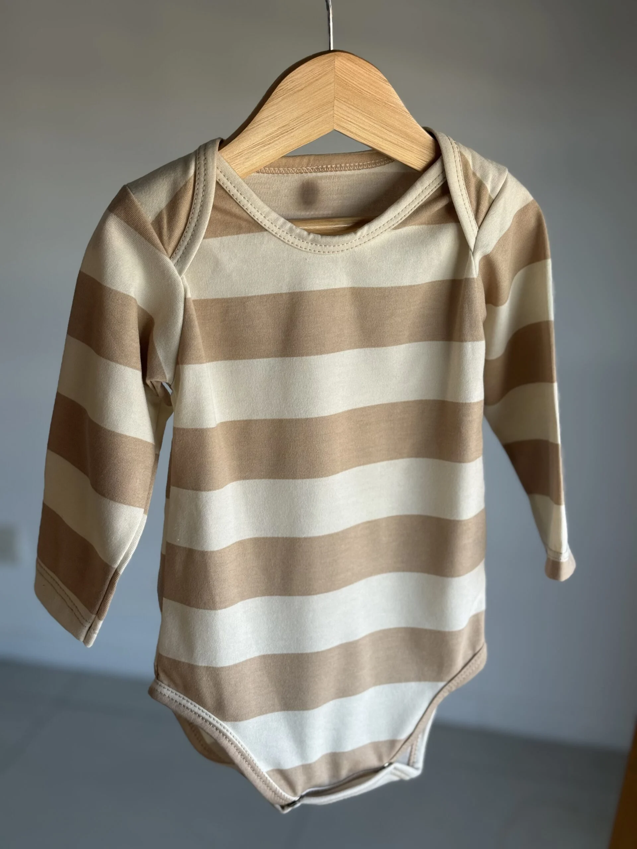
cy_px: 424
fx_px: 1178
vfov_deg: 39.7
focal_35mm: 48
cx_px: 318
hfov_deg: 30.3
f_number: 1.78
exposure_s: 1/276
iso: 64
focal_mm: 6.76
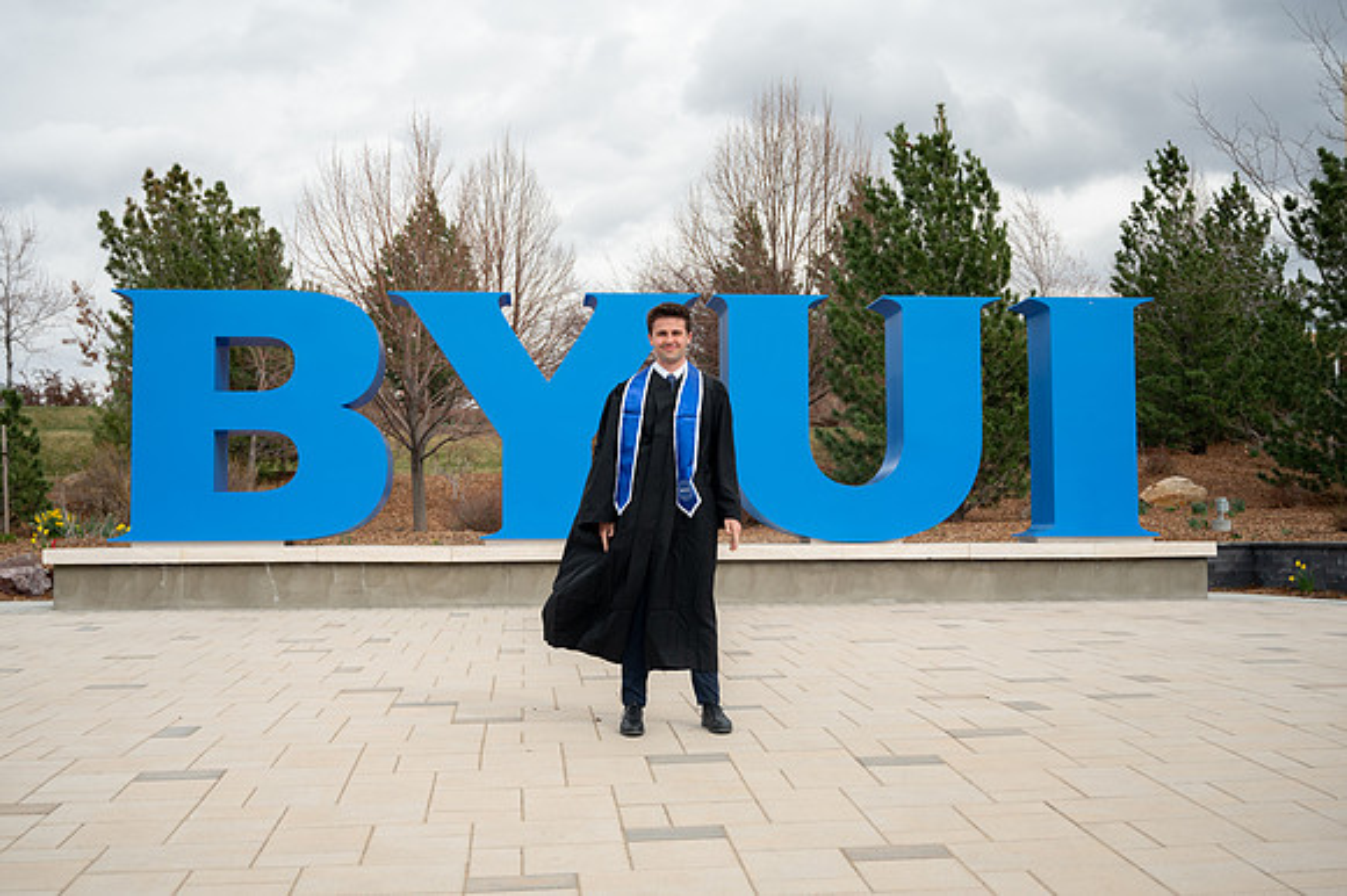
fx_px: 1534
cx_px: 674
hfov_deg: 47.4
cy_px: 448
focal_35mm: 41
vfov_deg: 32.6
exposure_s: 1/1000
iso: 250
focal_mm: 40
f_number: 4
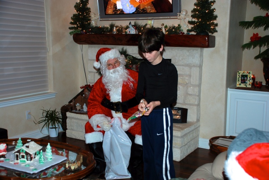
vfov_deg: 32.0
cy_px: 90
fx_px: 314
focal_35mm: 42
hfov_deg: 46.4
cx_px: 134
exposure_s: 1/60
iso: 200
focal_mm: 28
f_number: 4
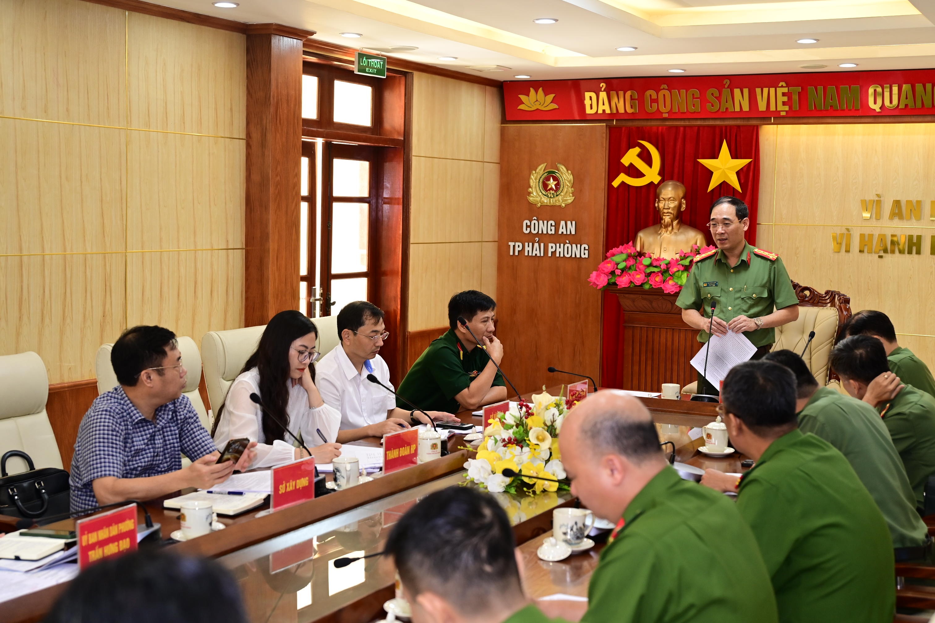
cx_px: 468
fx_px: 1247
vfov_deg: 28.1
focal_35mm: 48
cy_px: 312
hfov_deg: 41.1
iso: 1250
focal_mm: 48
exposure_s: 1/125
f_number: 4
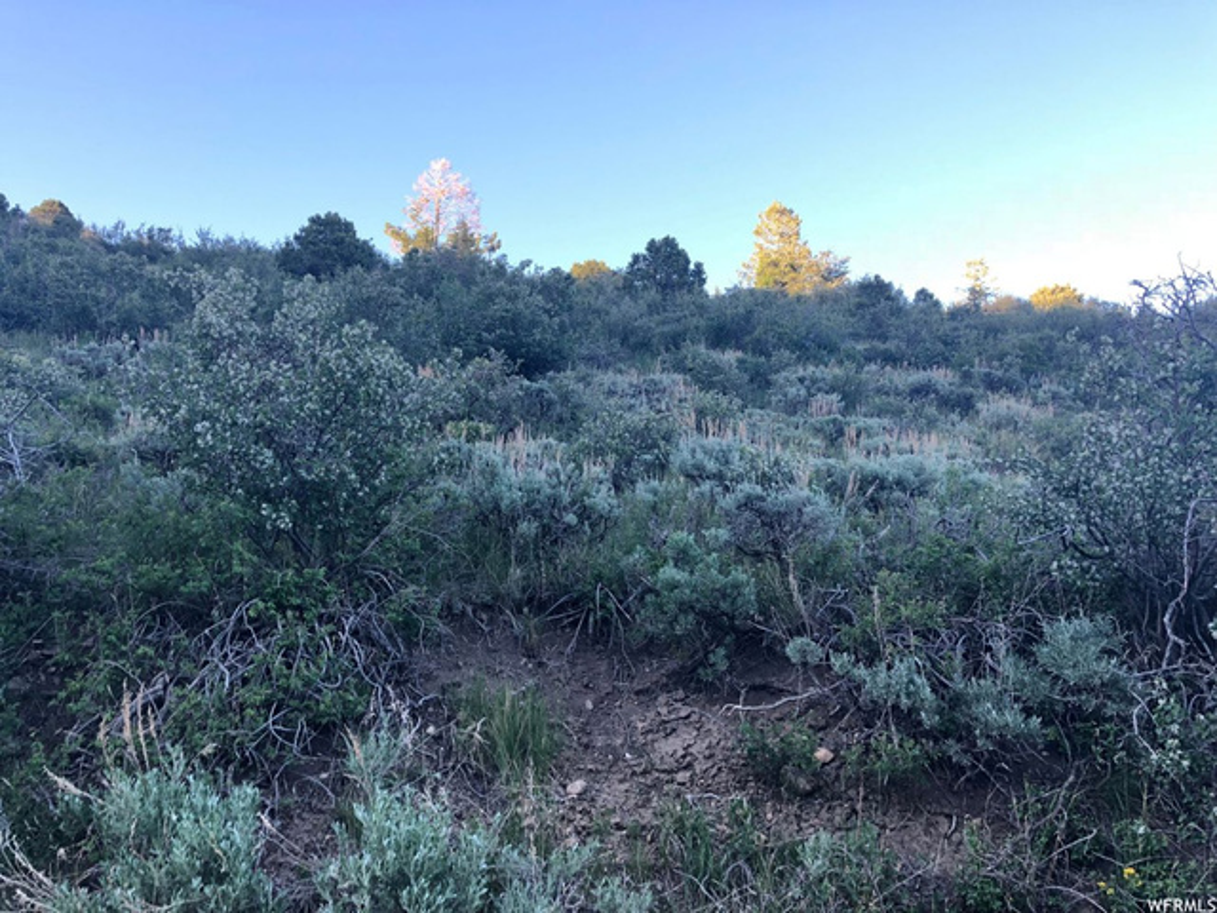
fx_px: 984
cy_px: 456
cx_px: 608
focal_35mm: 28
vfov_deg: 49.7
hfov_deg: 63.4
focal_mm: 3.99
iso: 50
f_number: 1.8
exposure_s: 1/120
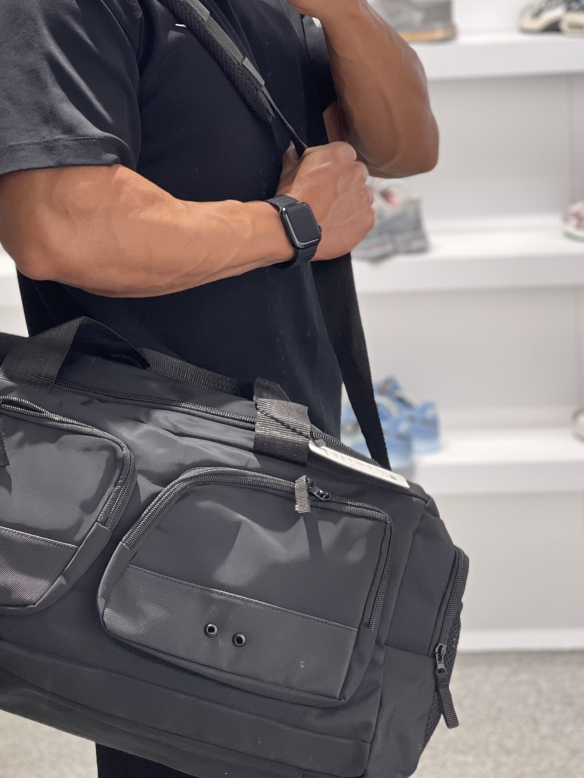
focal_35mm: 103
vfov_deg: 19.0
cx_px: 168
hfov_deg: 14.3
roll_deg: +4.3
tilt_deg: -14.8
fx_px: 2317
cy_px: 270
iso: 100
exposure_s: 1/100
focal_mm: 7.5
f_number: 2.2
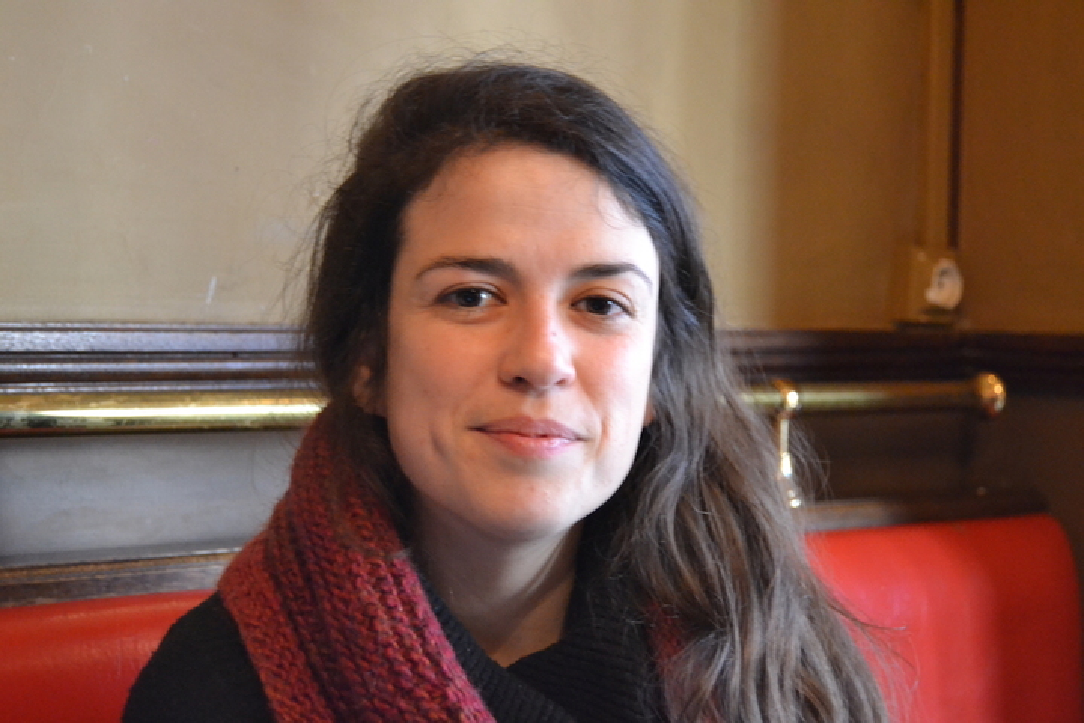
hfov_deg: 29.9
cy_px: 362
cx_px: 542
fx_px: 2032
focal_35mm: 68
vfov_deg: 20.2
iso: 3200
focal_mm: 45
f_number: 5.3
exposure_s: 1/20
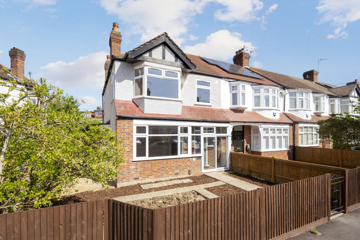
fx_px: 160
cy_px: 120
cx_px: 180
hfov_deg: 96.8
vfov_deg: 73.7
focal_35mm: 16
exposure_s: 1/320
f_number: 8
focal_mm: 16
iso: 200
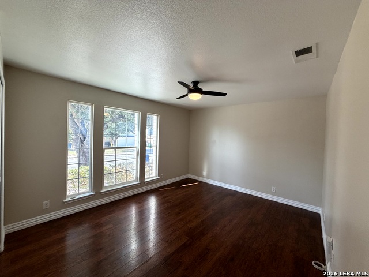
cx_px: 184
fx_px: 149
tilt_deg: -1.8
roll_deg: -1.4
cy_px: 138
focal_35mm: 14
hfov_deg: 102.1
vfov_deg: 85.7
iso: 160
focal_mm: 2.22
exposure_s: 1/120
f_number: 2.2
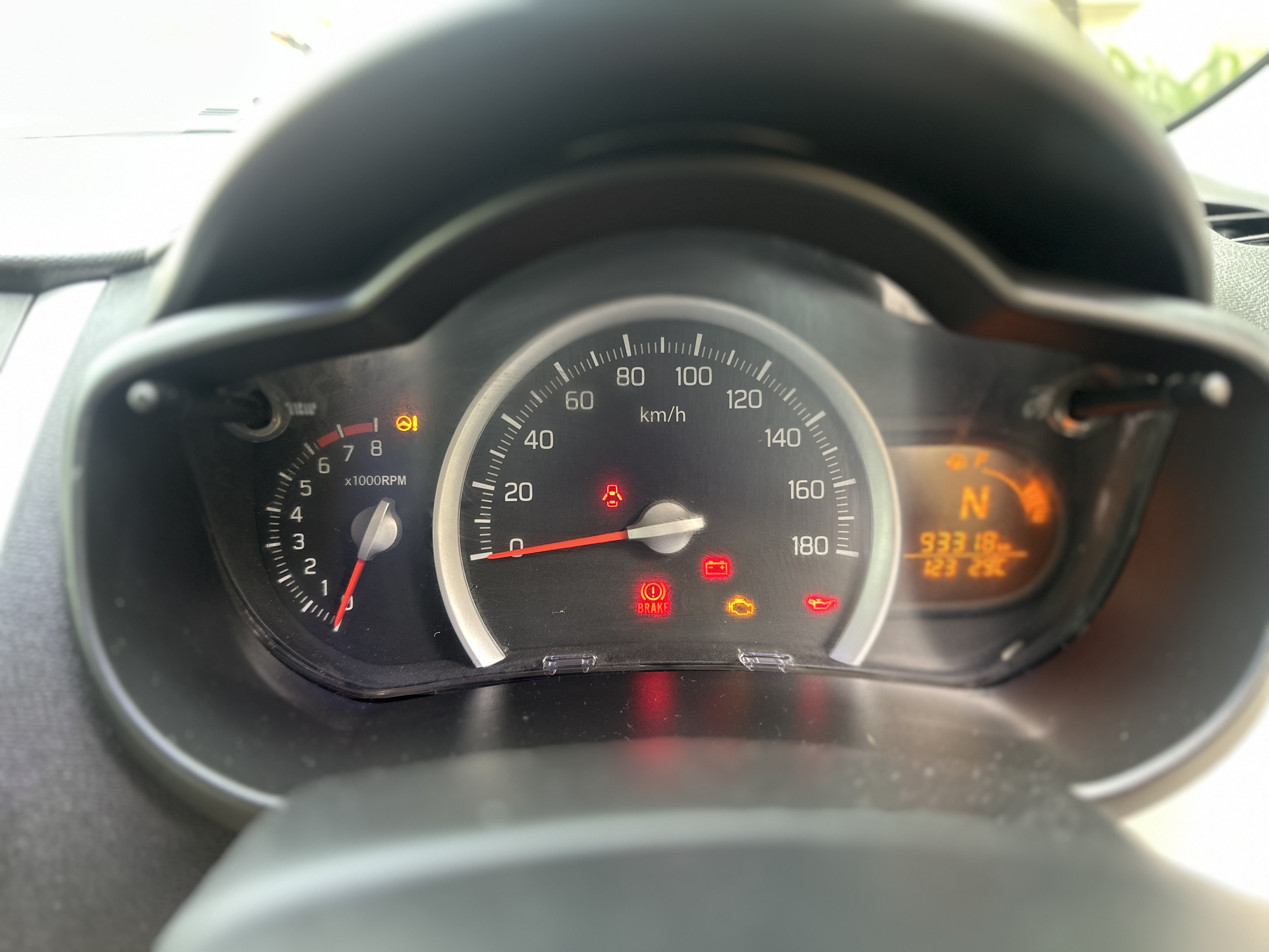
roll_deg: +1.8
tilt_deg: -23.2
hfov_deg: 71.6
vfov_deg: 56.8
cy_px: 476
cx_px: 634
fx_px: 880
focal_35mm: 24
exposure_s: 1/85
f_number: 1.78
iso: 250
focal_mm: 6.86
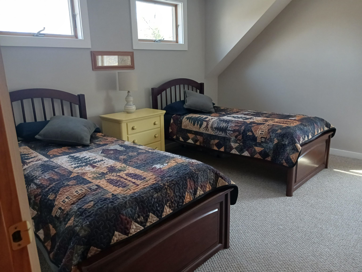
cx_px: 181
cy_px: 136
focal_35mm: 27
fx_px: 282
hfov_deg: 65.3
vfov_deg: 51.4
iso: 320
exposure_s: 1/25
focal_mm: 4
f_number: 1.8
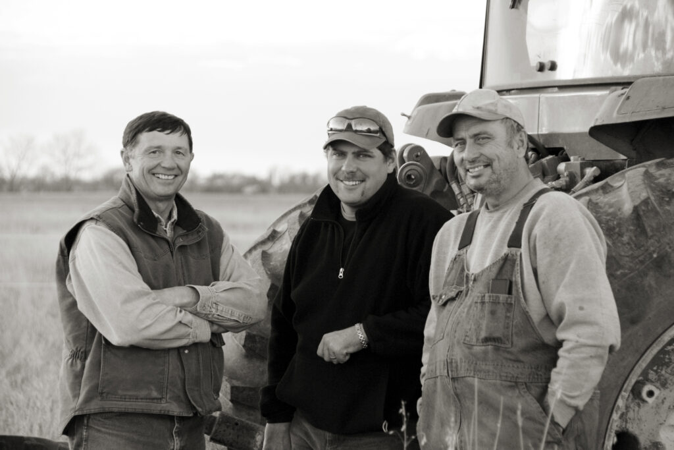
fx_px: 3651
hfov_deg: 10.5
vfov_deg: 7.0
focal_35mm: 195
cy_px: 225
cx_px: 337
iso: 250
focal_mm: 130
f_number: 5.6
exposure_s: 1/100
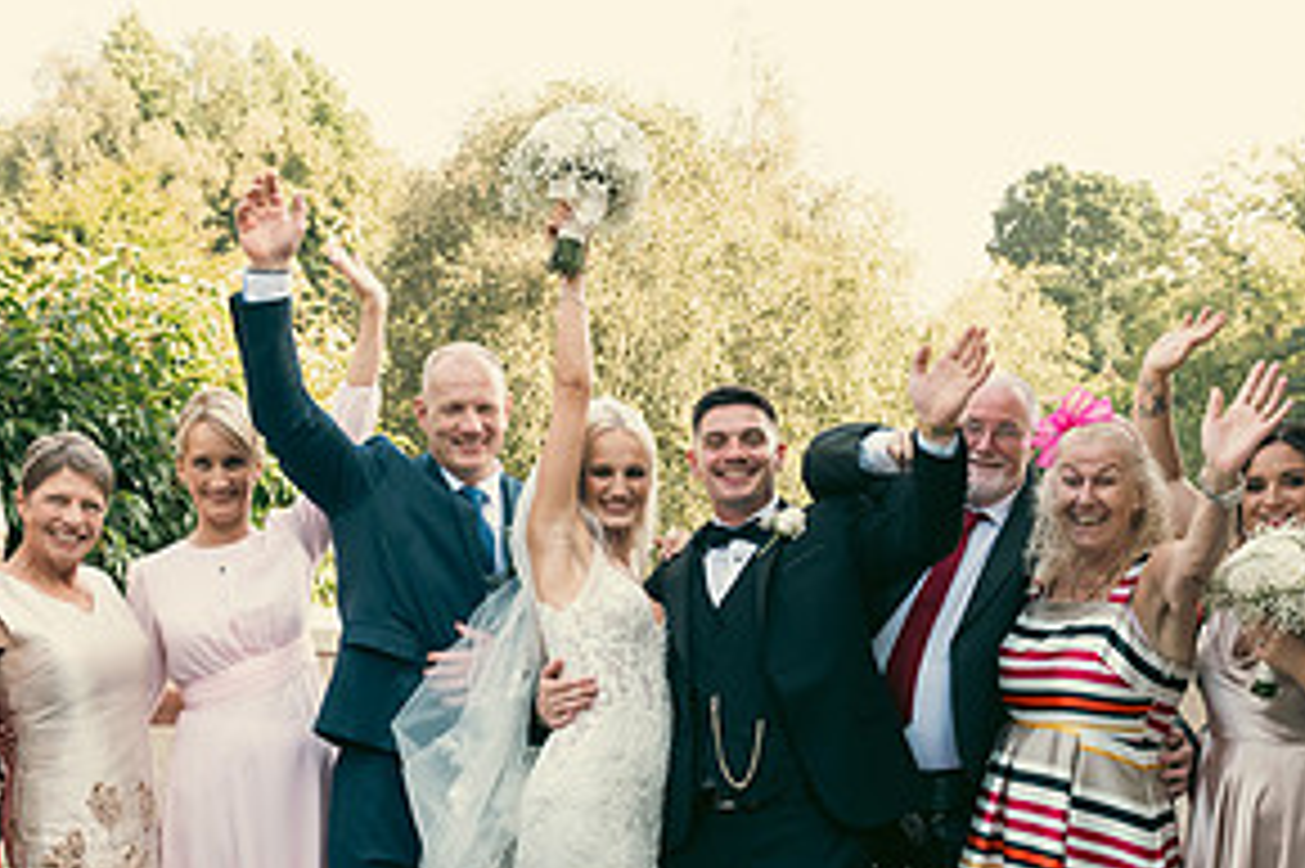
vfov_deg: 24.6
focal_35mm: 54
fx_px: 1956
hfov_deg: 36.9
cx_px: 652
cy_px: 717
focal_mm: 27
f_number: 6.3
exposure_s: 1/160
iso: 320
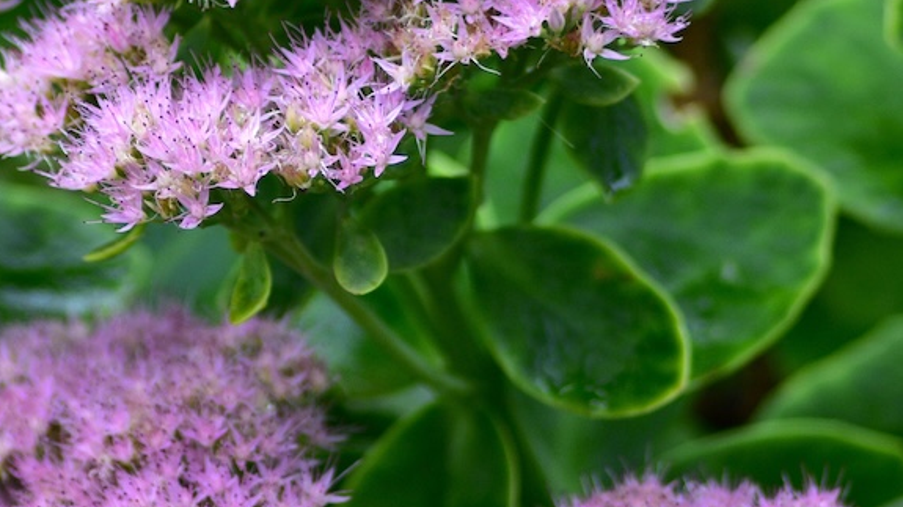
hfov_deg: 6.6
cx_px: 253
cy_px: 28
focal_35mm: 328
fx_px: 7851
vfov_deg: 3.7
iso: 400
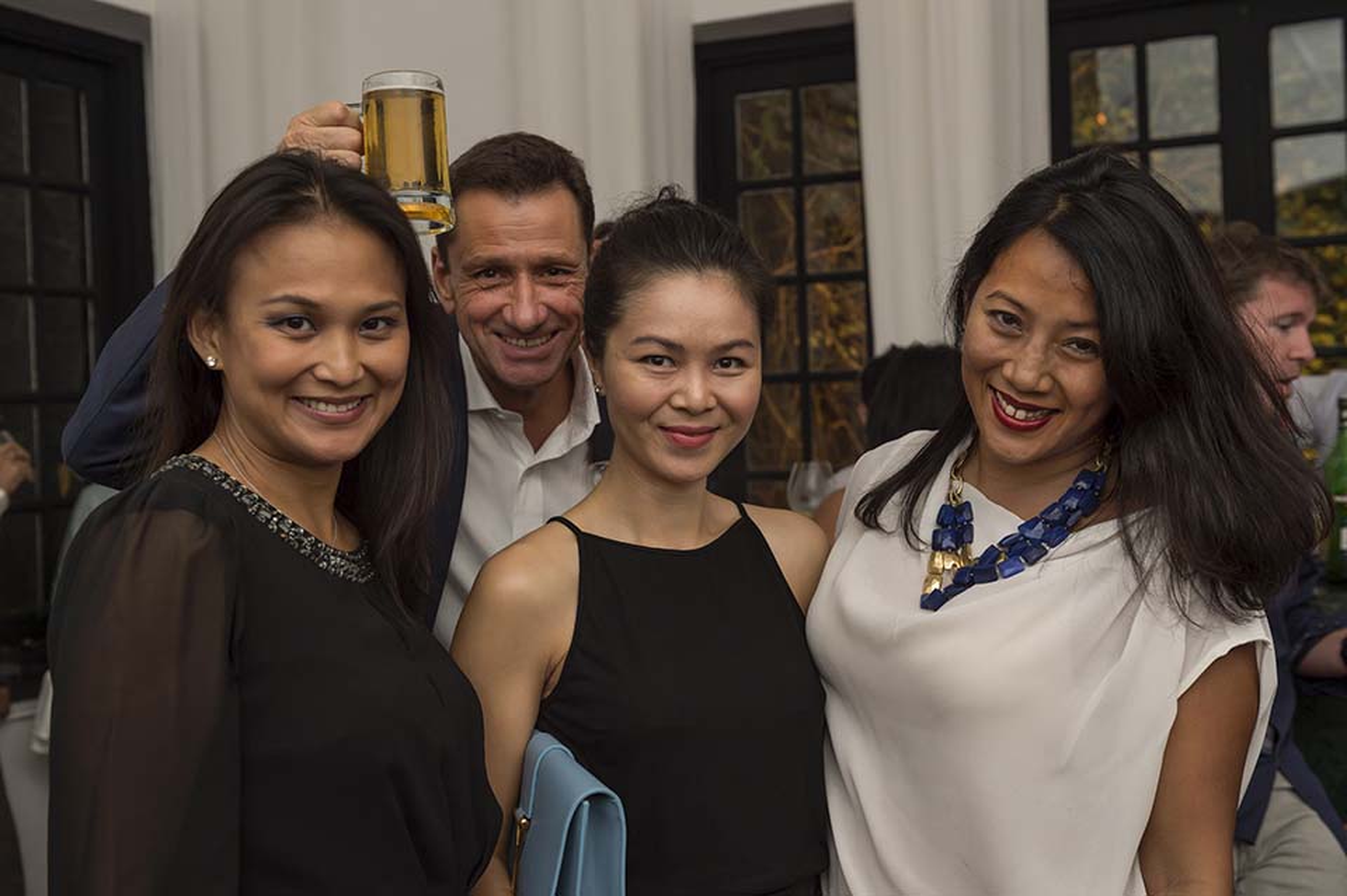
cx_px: 674
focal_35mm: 44
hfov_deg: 44.5
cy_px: 448
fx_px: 1645
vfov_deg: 30.5
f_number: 5.6
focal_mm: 44
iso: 800
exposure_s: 1/60
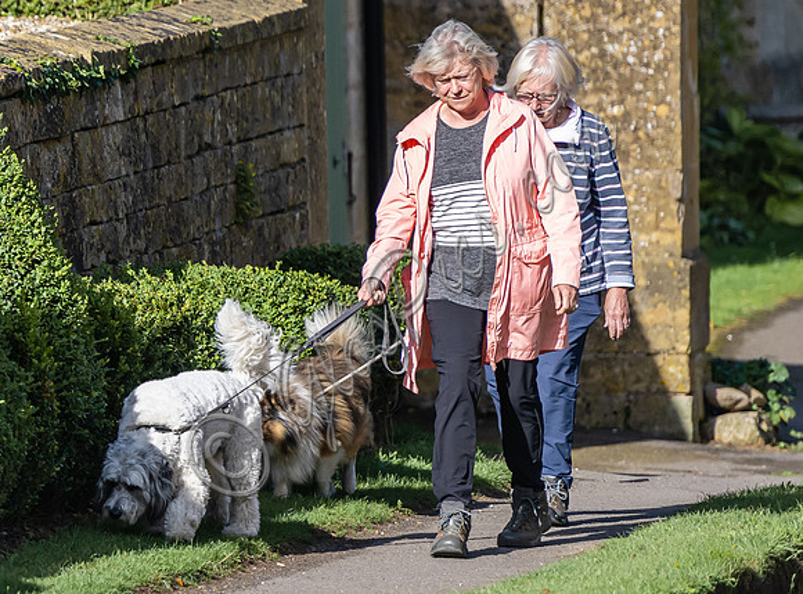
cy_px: 188
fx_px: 13089
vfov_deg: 2.6
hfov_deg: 3.5
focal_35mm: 567
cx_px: -262
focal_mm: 200
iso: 400
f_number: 2.8
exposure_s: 1/4000
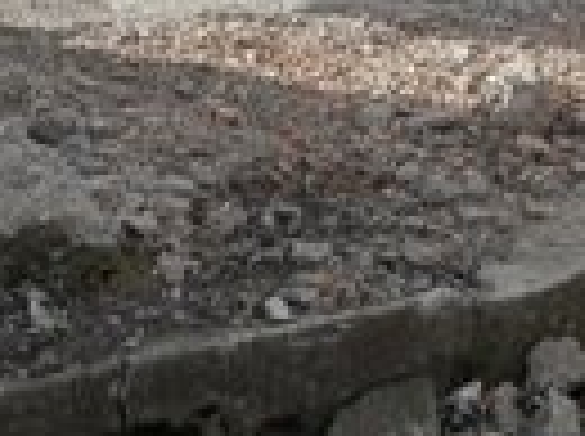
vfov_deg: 12.2
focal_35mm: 116
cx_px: 382
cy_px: -180
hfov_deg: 17.0
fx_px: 1957
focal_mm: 5.5
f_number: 3.3
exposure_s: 1/800
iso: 100
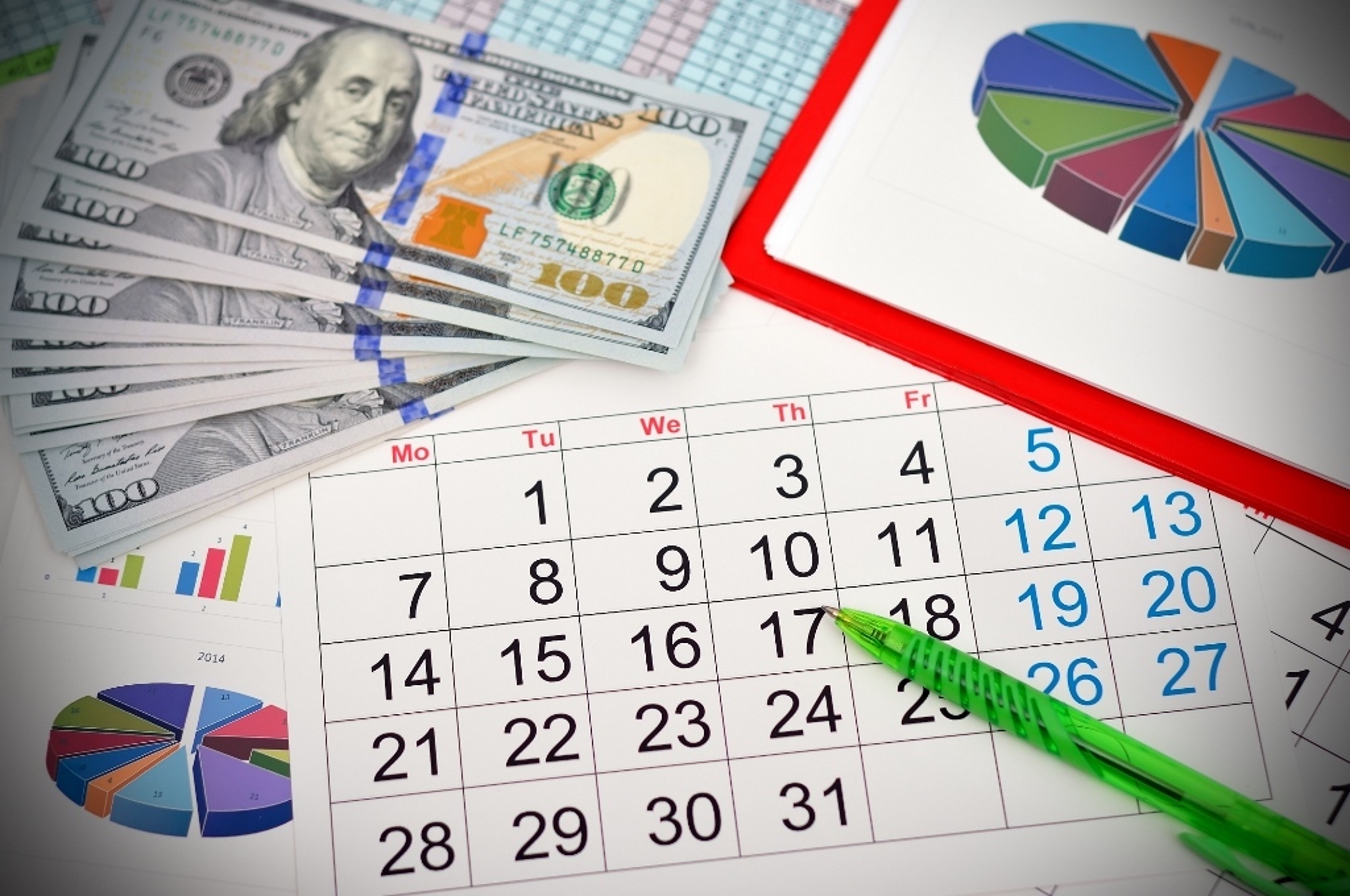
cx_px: 675
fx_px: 2809
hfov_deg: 27.0
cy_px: 448
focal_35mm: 75
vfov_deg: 18.1
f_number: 3.2
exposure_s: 1/160
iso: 200
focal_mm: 50
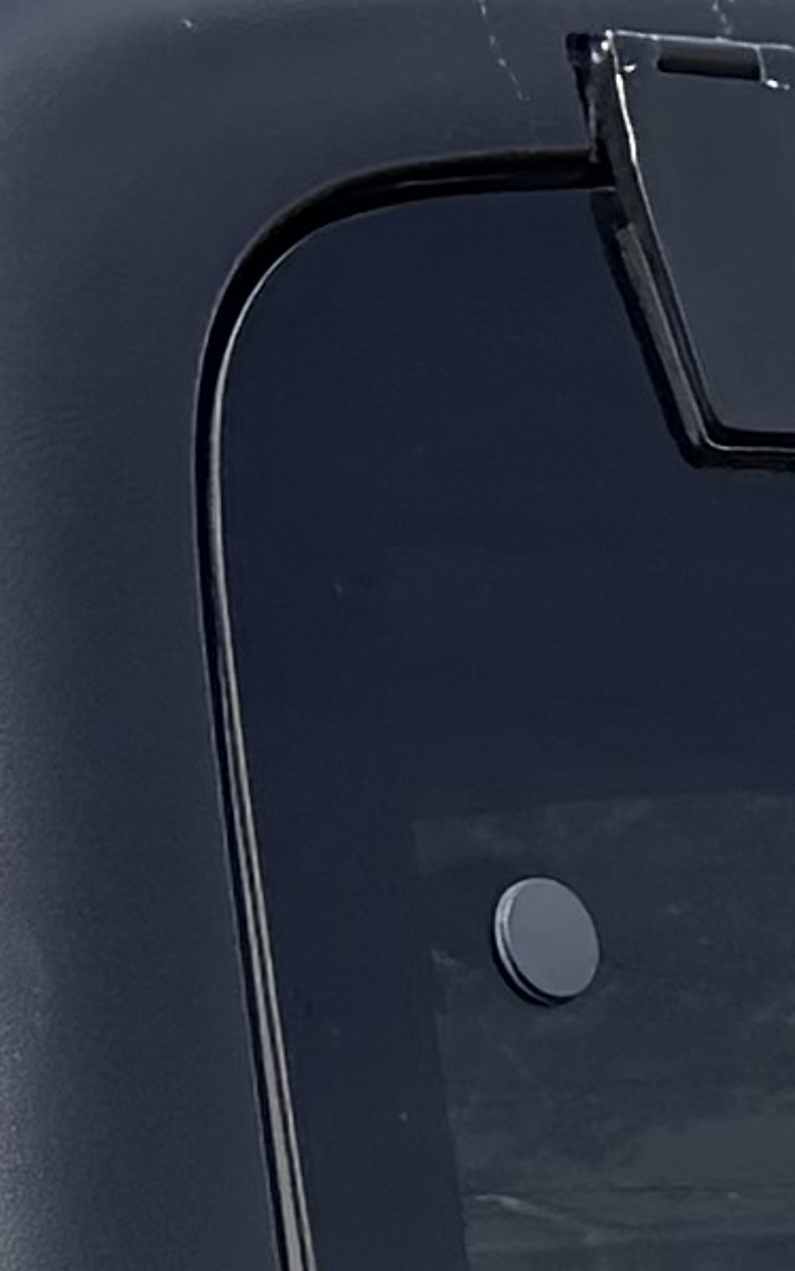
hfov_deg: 5.4
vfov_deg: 8.0
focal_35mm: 243
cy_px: 3058
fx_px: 8420
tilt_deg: -7.1
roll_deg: -0.3
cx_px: 11
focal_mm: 6.76
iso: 80
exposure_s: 1/3279
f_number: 1.78
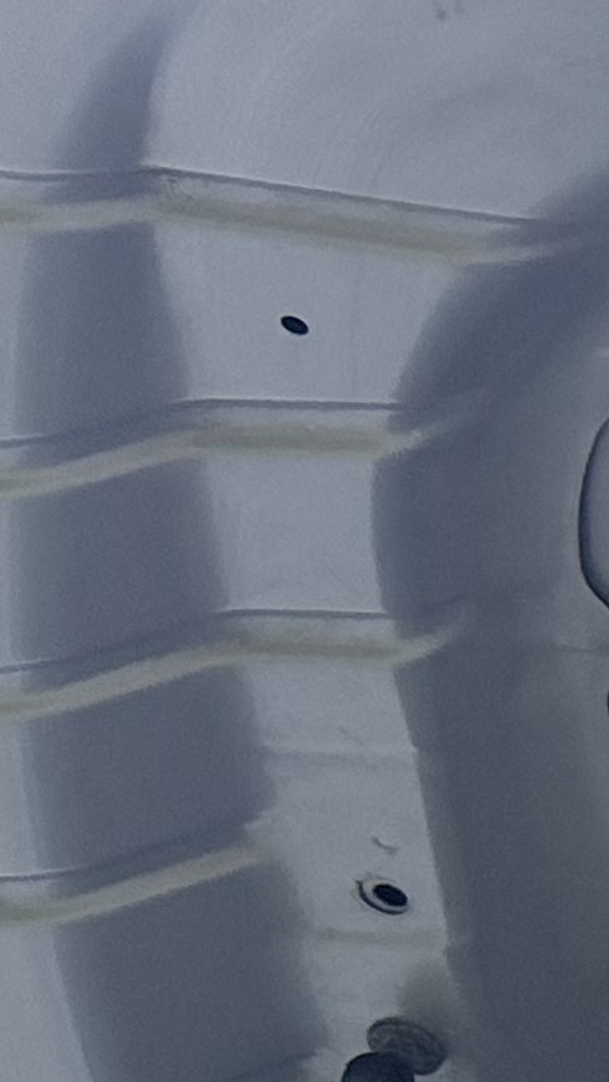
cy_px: 558
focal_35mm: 140
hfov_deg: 6.4
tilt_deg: +7.2
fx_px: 4016
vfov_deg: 15.3
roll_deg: -0.1
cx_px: 2733
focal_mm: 6.76
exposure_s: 1/62
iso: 200
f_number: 1.78
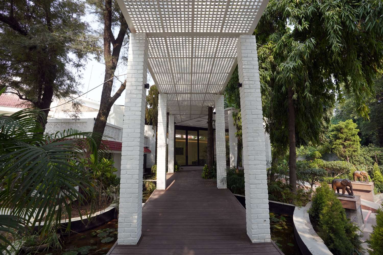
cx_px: 192
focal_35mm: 16
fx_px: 170
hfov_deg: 96.7
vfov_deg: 73.7
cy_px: 128
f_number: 8
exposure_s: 1/100
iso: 200
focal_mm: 16
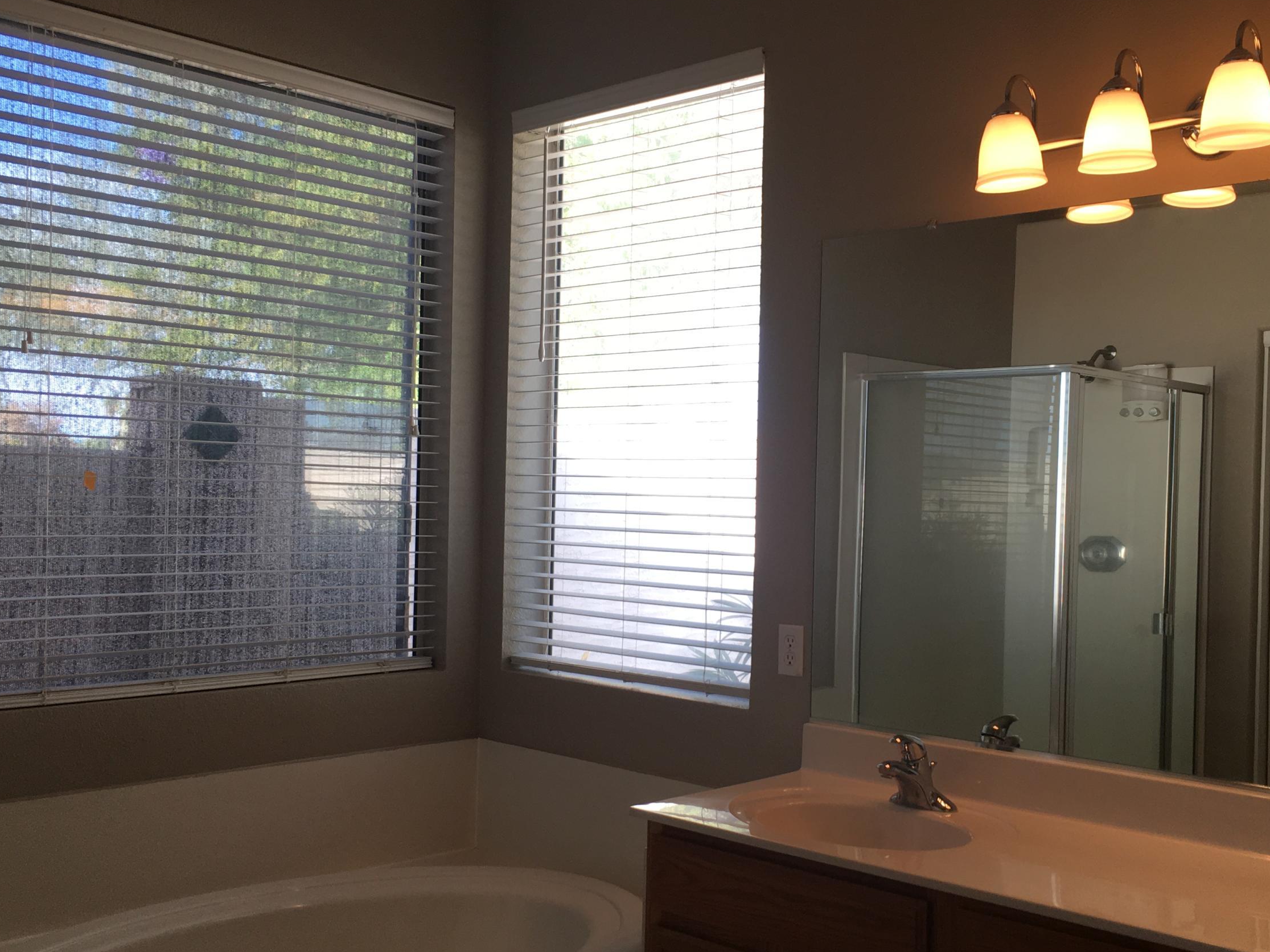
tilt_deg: +0.6
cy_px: 514
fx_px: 1431
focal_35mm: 39
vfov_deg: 36.8
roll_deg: -1.7
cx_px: 709
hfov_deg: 47.8
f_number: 2.2
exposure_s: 1/120
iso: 32
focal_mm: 4.15
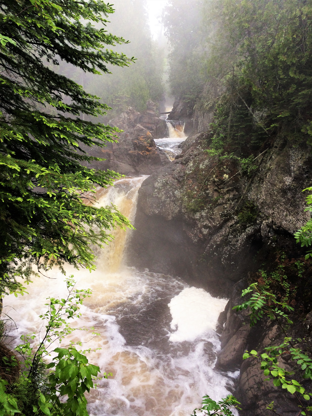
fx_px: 349
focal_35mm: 29
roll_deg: -0.3
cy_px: 208
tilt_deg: -13.1
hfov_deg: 48.2
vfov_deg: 61.7
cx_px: 156
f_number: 2.2
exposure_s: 1/120
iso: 50
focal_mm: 4.15
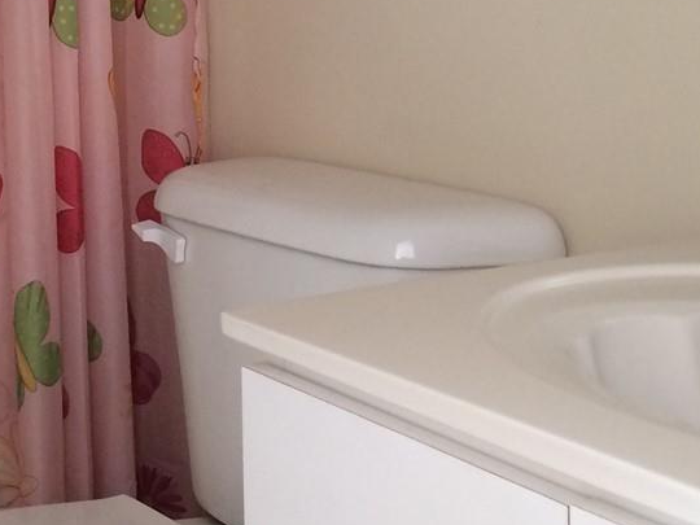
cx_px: 25
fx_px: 1739
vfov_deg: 16.9
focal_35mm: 86
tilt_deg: -6.1
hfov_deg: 22.0
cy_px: 32
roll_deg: +1.3
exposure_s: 1/30
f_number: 2.2
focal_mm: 4.15
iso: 100
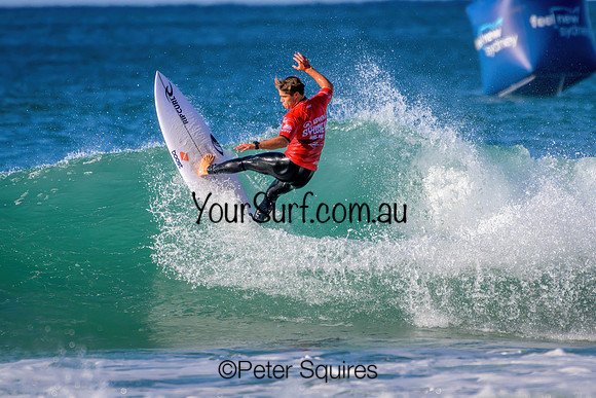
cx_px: 298
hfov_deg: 2.1
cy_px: 199
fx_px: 16559
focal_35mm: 1000
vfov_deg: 1.4
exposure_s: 1/2500
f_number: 11
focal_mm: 1000
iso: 1250
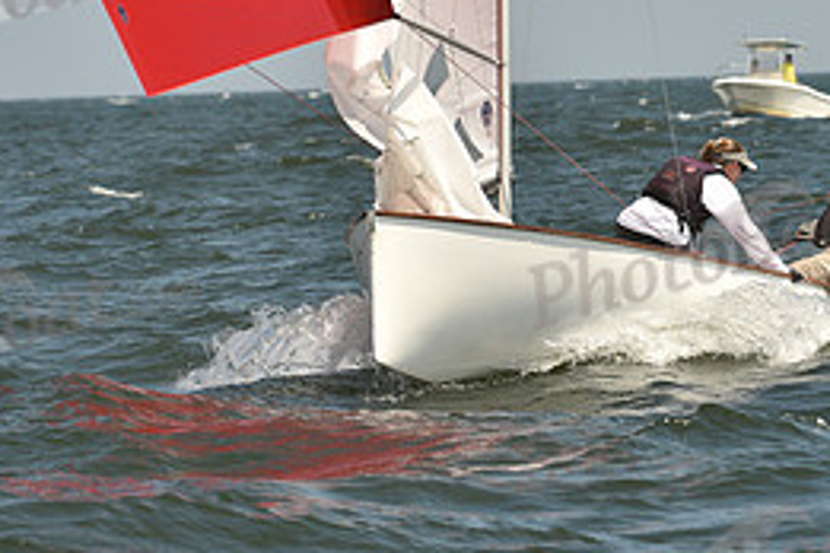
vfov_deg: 2.8
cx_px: 366
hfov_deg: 4.2
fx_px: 11273
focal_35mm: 489
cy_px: 126
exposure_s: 1/1250
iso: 250
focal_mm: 220
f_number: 7.1
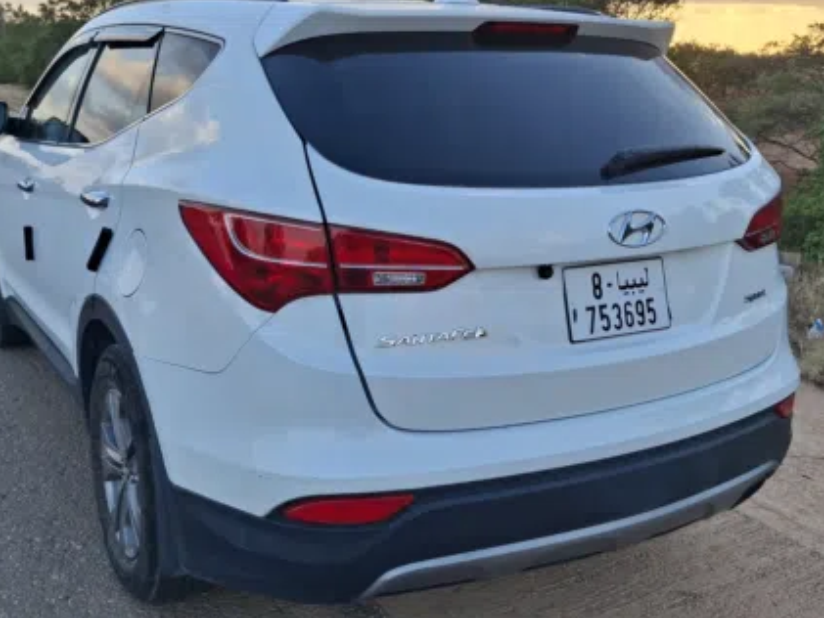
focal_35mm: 38
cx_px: 382
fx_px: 905
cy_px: 278
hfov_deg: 48.9
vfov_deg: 37.7
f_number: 1.8
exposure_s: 1/540
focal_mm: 4.69
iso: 32
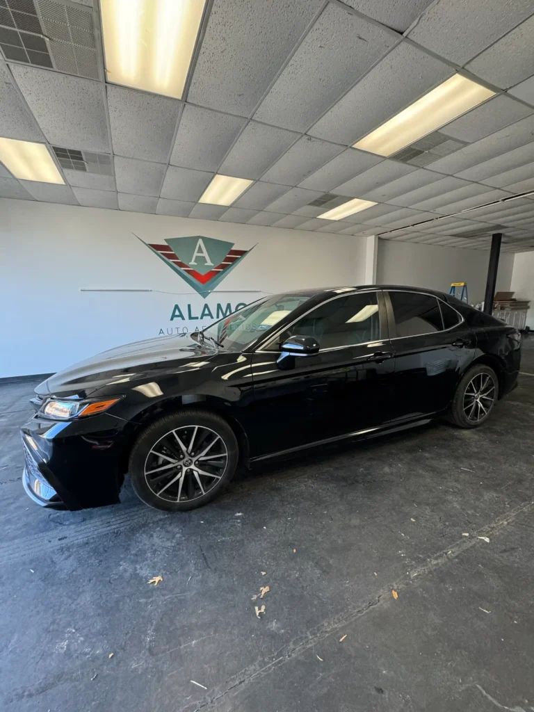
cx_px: 267
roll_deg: +1.3
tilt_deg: -10.6
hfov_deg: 85.7
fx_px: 288
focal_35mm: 14
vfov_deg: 102.1
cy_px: 356
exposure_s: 1/120
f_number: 2.2
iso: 250
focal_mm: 2.22
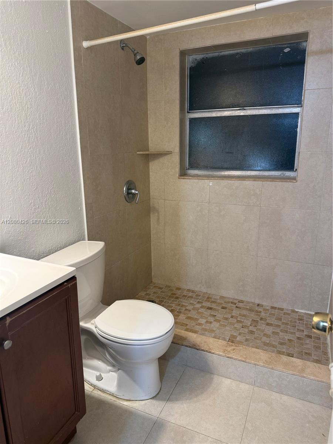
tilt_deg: -14.0
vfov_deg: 71.6
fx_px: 308
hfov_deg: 56.8
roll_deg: +0.0
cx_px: 166
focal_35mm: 24
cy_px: 222
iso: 160
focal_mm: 6.76
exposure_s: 1/60
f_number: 1.78
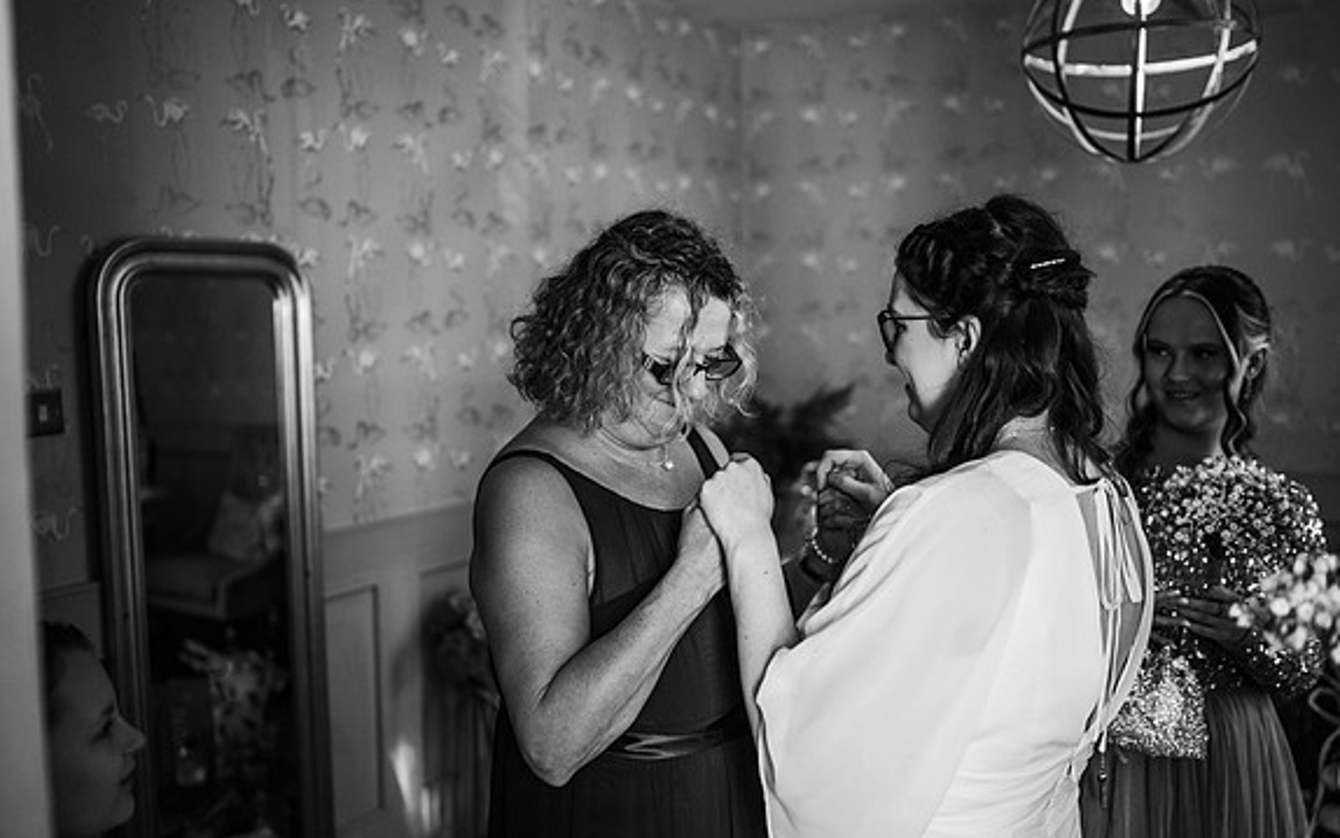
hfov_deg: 54.0
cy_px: 418
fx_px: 1315
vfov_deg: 35.4
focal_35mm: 36
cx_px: 675
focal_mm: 35
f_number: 2
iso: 180
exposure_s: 1/200
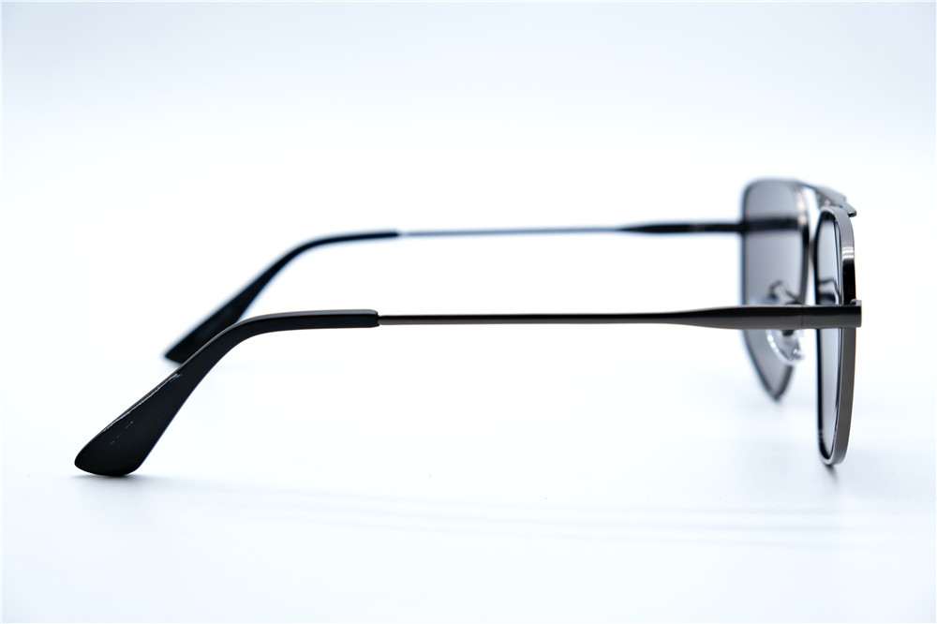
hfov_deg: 30.1
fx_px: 1743
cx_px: 468
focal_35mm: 67
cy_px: 312
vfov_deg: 20.3
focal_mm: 44.4
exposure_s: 1/160
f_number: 5.6
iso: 160
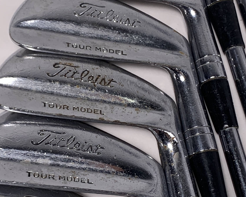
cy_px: 130
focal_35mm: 91
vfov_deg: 16.9
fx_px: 663
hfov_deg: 20.9
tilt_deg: -69.7
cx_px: 76
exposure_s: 1/218
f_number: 1.8
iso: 25
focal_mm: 4.25
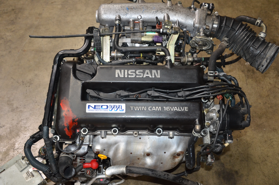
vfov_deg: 38.2
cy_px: 92
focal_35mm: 34
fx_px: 267
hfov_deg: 55.2
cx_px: 140
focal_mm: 23
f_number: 3.8
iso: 800
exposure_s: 1/60
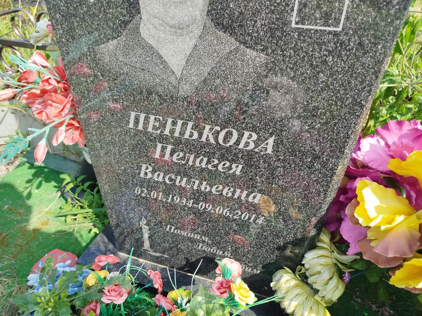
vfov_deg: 56.8
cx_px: 211
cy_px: 158
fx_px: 293
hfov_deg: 71.6
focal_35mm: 24
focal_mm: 5.31
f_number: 1.7
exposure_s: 1/438
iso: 50
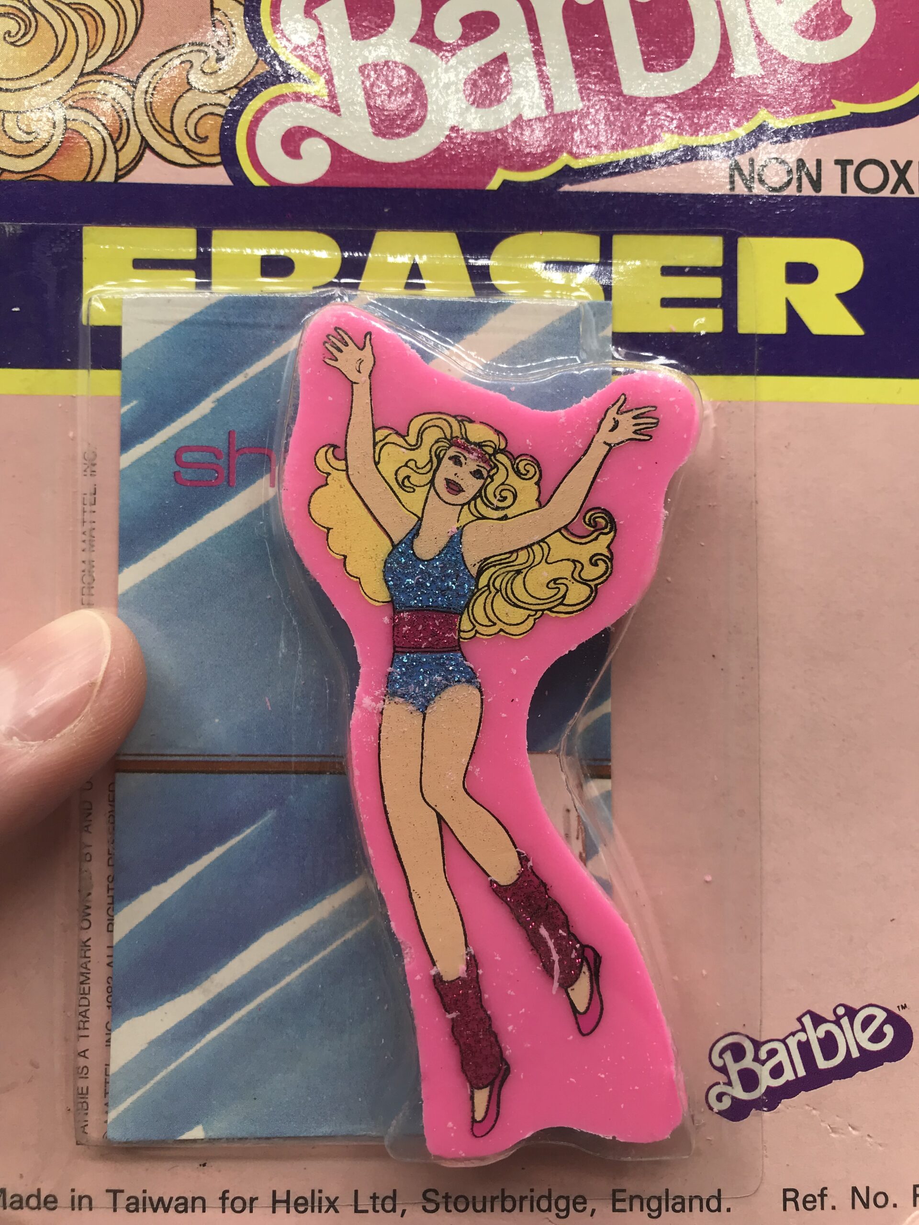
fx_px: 991
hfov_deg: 49.7
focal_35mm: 28
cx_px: 460
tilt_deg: -48.8
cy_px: 612
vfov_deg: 63.4
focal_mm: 3.99
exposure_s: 1/613
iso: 20
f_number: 1.8
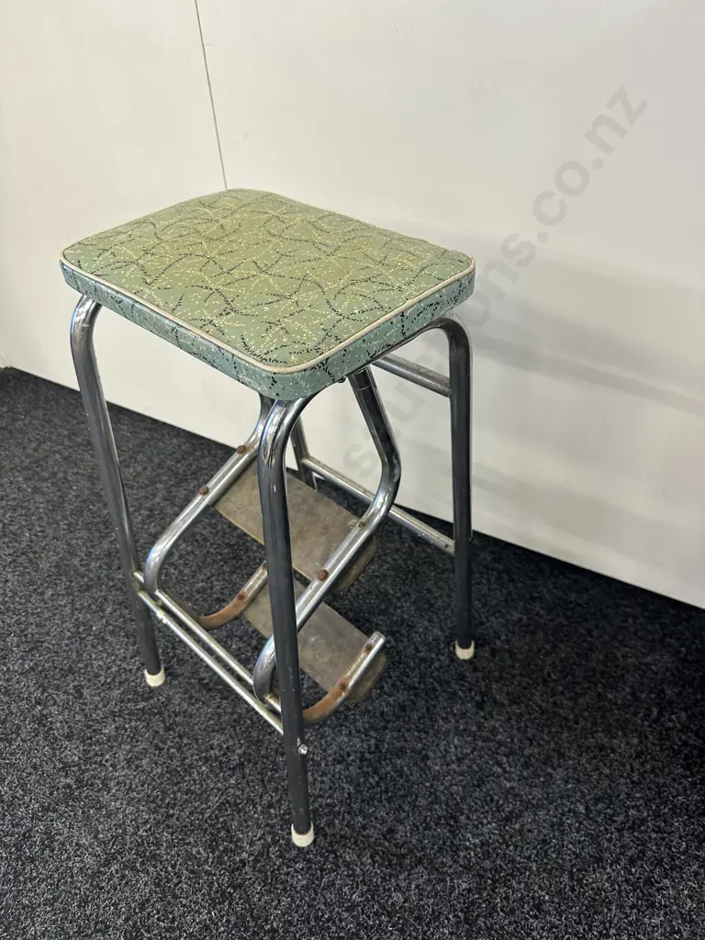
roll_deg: +3.0
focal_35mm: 24
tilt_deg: -41.3
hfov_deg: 56.8
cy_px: 470
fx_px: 652
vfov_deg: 71.6
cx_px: 352
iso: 125
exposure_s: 1/50
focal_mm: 6.86
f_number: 1.78
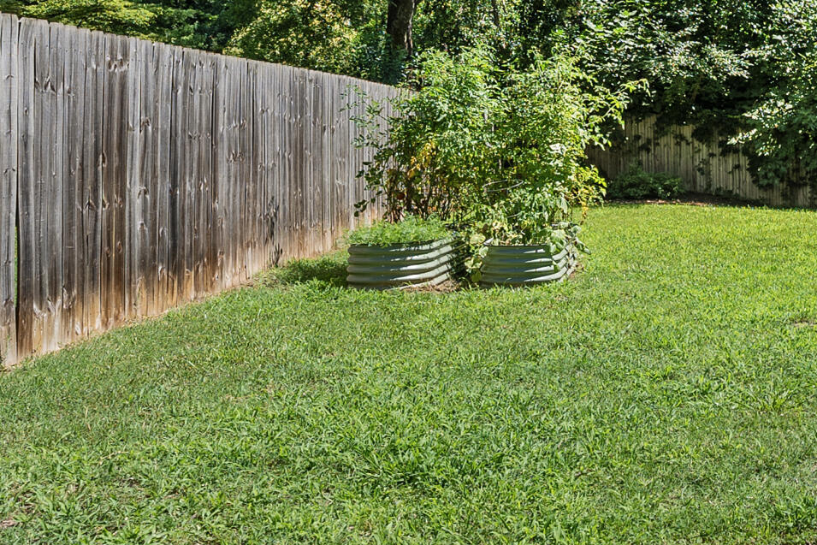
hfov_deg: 34.6
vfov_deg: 29.4
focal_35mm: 44
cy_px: 63
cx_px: 1003
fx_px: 999
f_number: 7.1
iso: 80
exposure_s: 1/160
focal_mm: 14
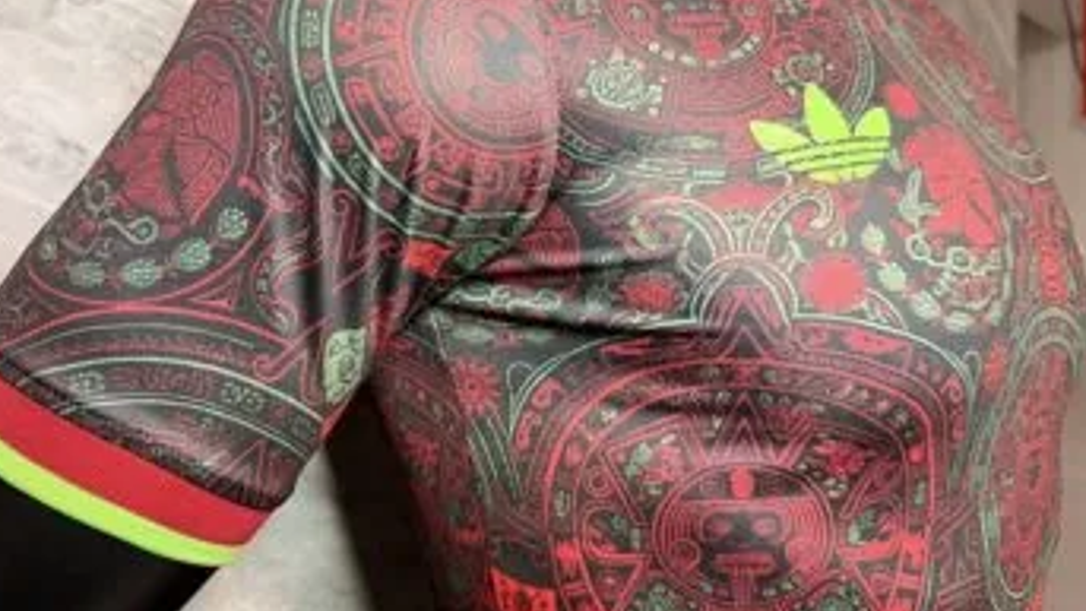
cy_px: 233
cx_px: 529
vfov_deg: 39.9
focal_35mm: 29
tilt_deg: +1.3
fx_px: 835
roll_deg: -1.3
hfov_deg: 66.1
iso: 200
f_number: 1.78
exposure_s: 1/50
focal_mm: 6.76
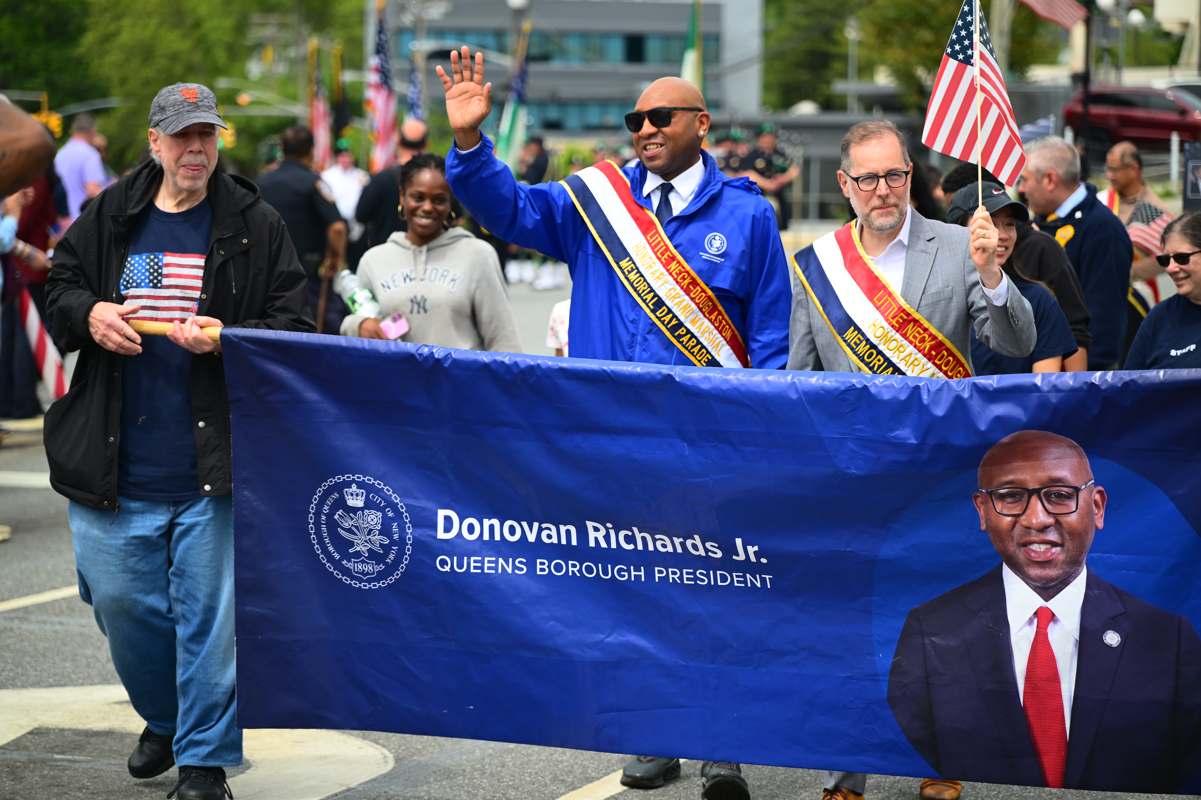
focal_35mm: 120
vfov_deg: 11.4
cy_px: 400
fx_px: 4003
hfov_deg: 17.1
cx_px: 600
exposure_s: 1/1000
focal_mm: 120
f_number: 4
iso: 180
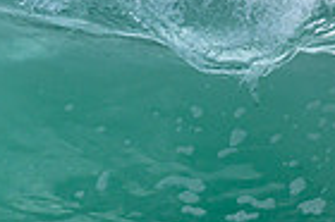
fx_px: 31072
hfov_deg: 0.6
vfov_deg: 0.4
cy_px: 171
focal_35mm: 3343
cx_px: -307
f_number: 6.3
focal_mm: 800
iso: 400
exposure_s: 1/2000
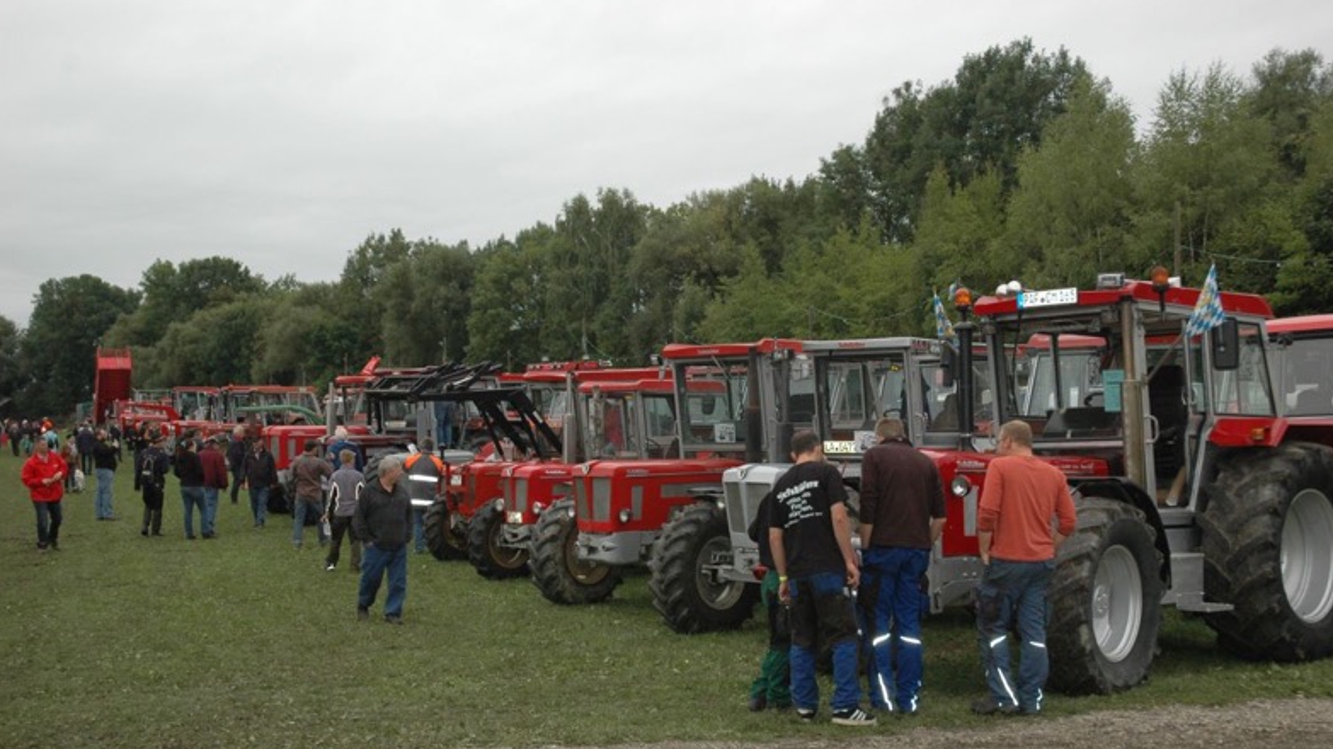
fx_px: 1644
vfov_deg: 25.6
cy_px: 431
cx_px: 666
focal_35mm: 47
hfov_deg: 44.1
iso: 400
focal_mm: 29
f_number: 5.6
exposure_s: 1/500
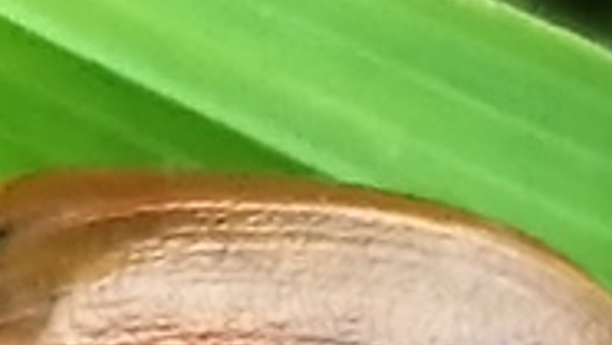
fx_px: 7780
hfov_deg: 4.5
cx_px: -242
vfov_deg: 2.5
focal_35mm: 479
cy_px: 483
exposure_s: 1/60
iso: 125
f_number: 1.8
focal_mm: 3.46
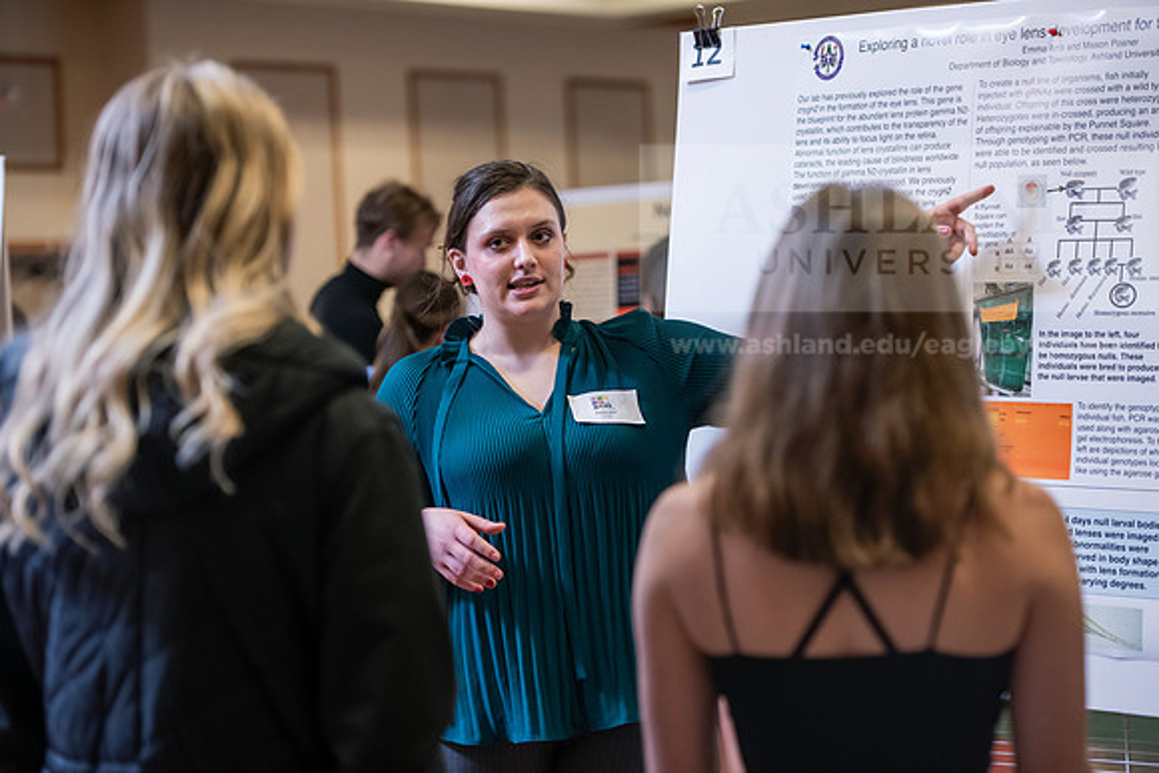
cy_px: 386
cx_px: 580
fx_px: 2962
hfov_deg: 22.1
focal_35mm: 92
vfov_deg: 14.9
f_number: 3.2
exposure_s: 1/200
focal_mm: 92
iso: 1600
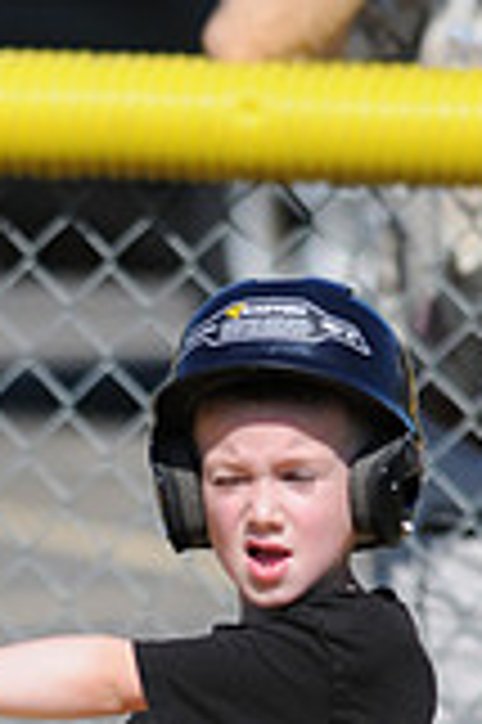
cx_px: 7
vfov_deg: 1.3
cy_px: 1196
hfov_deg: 0.8
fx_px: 32583
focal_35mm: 1619
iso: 200
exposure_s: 1/2000
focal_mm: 300
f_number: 4
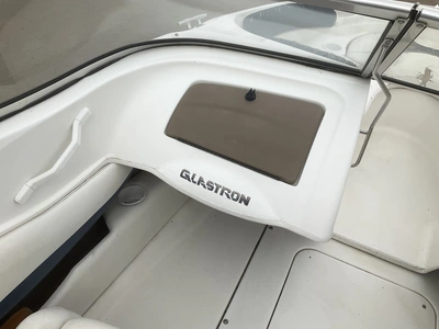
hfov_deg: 61.7
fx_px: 368
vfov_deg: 48.2
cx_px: 220
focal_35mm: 29
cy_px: 164
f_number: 1.8
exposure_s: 1/2227
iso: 25
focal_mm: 3
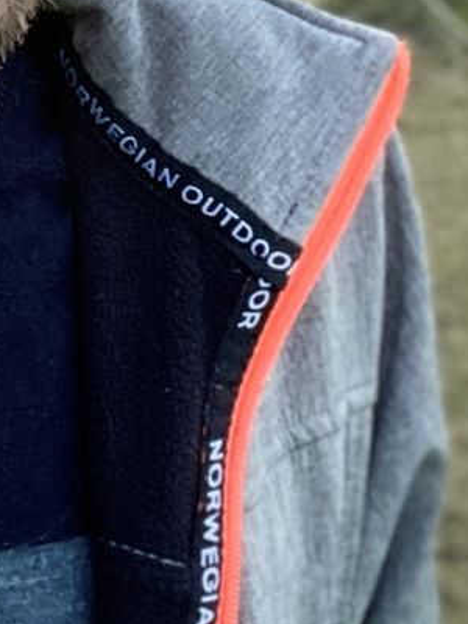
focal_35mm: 120
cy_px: -331
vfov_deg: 15.1
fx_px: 2163
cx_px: 3
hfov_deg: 12.2
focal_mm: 2.71
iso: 320
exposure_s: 1/60
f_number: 2.2
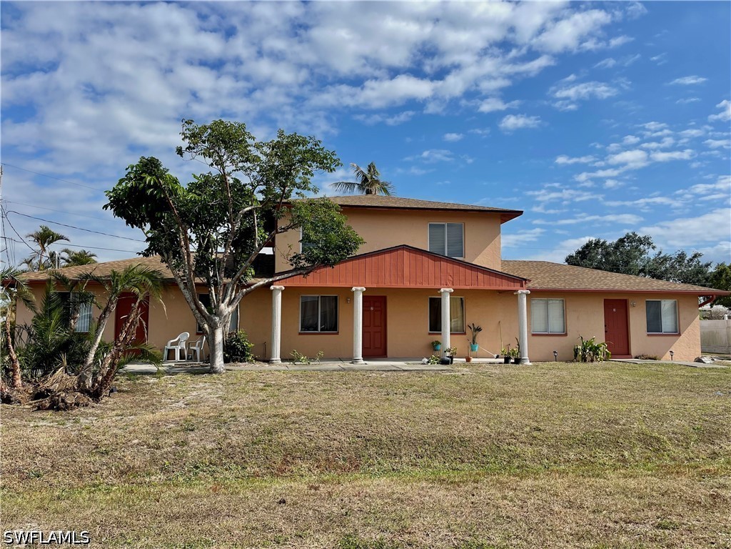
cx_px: 366
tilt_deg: +4.1
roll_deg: +0.1
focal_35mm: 26
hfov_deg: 67.3
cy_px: 274
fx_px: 549
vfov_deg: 53.1
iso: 32
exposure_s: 1/4525
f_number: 1.6
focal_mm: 5.1
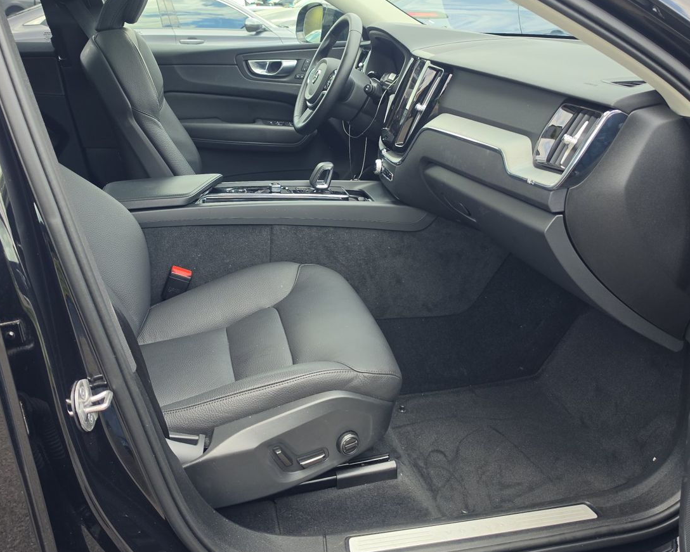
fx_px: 674
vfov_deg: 44.1
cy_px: 196
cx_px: 309
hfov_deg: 54.1
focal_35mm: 33
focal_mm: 6.5
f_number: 1.4
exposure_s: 1/150
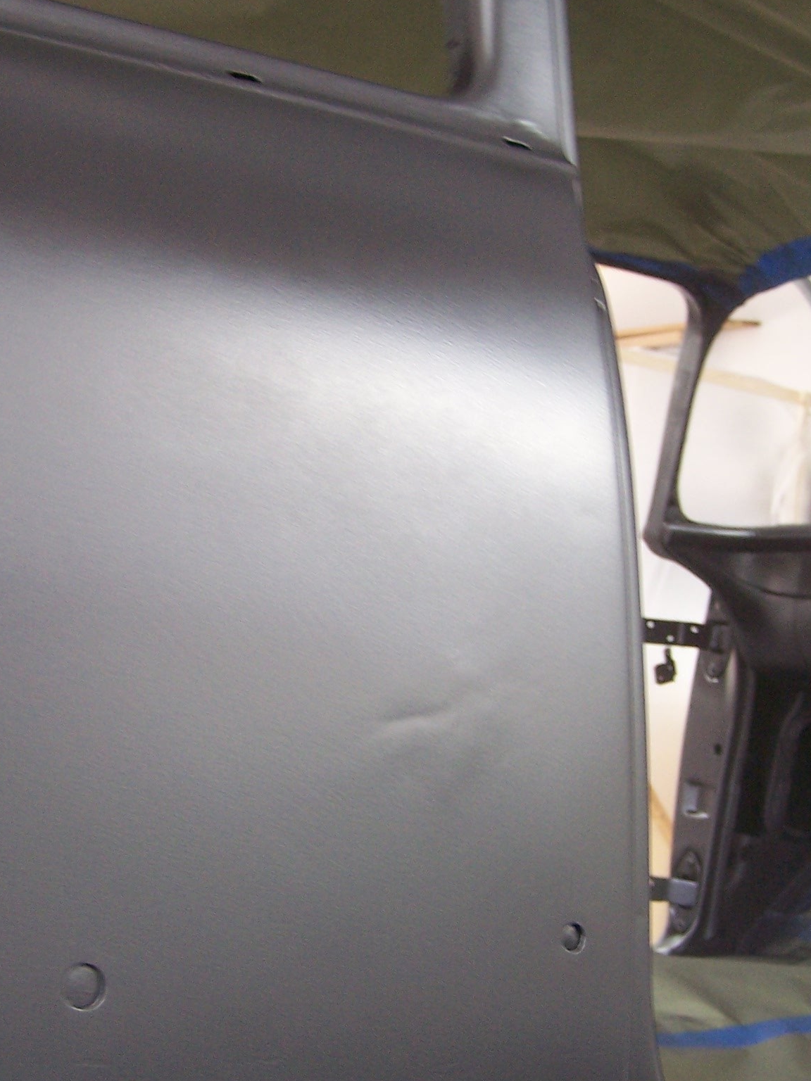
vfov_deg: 33.7
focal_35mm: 57
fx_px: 1781
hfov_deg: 25.6
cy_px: 657
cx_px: 307
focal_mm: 6.3
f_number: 2.8
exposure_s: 1/8
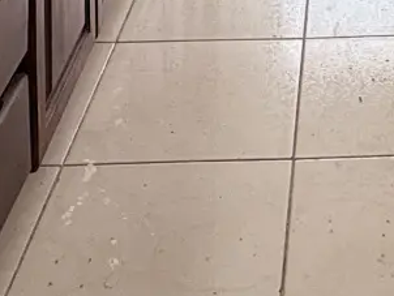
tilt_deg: -2.3
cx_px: 416
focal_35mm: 89
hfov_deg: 21.1
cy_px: -451
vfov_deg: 12.4
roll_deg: -0.7
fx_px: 1014
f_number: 2.2
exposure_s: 1/99
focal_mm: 2.22
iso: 80
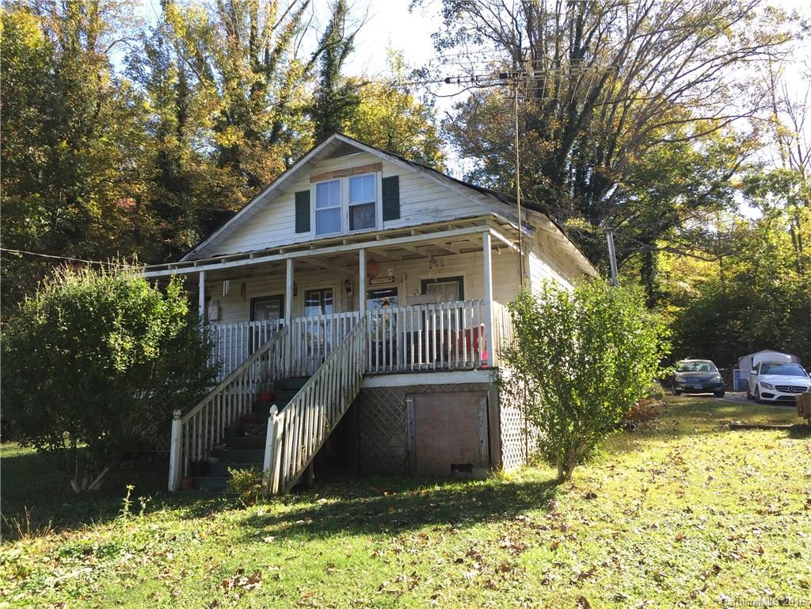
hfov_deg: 61.7
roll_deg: -0.1
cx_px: 406
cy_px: 304
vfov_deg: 48.2
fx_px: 679
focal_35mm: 29
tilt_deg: +13.1
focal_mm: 4.15
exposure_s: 1/253
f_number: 2.2
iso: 32
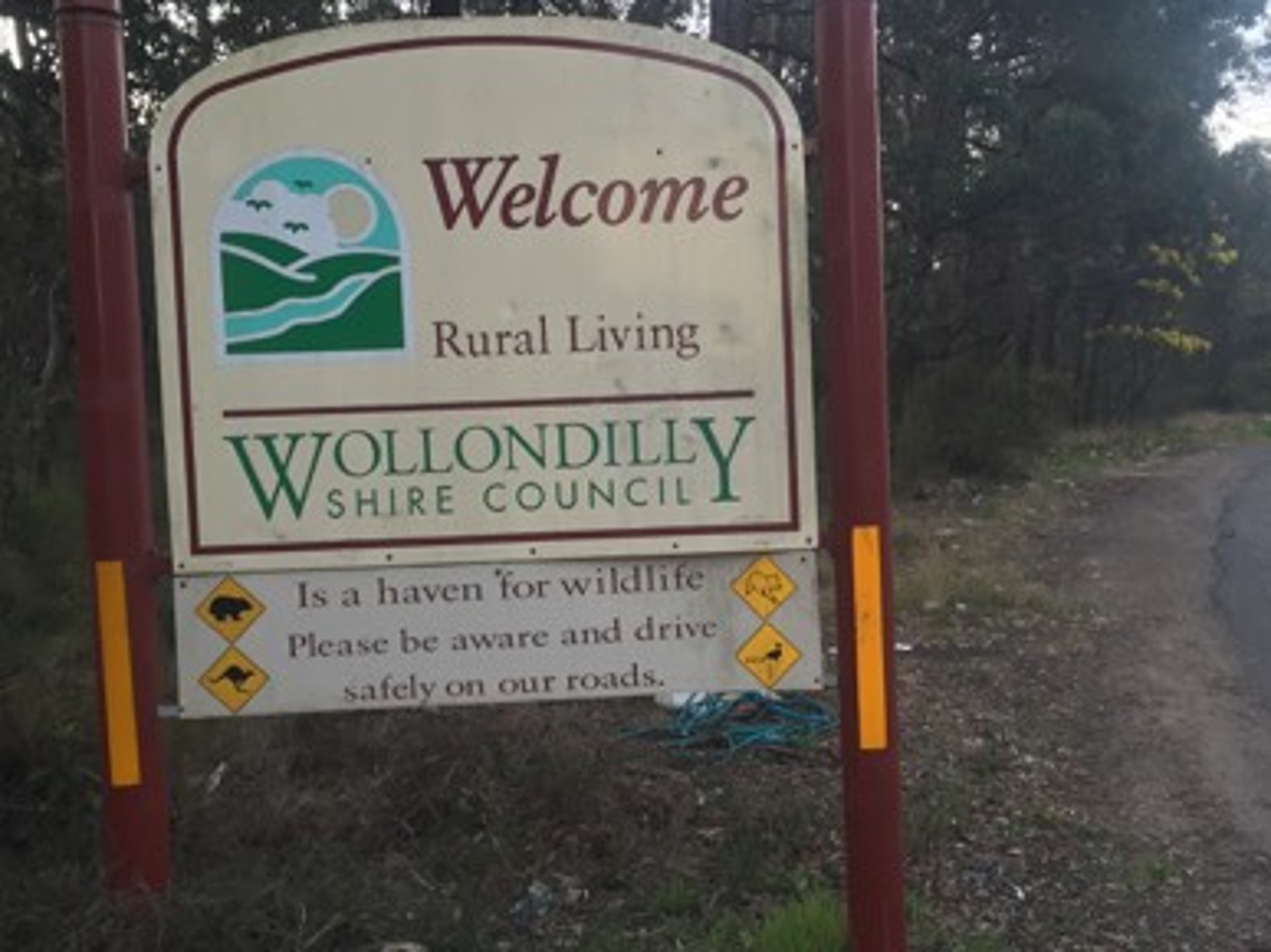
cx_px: 775
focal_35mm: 39
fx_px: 1432
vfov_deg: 36.8
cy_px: 466
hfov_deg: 47.5
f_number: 2.2
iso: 100
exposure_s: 1/30
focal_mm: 4.15
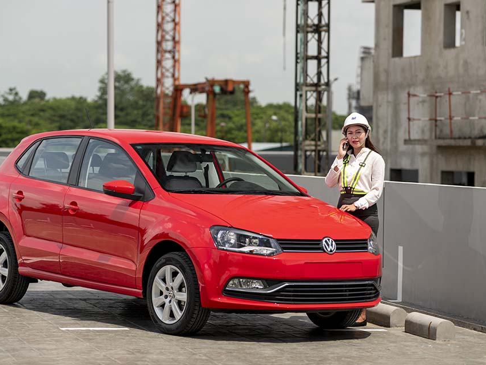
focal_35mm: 114
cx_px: 218
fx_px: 1601
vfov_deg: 13.0
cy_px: 182
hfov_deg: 17.3
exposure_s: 1/250
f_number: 3.2
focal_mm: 105
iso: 40
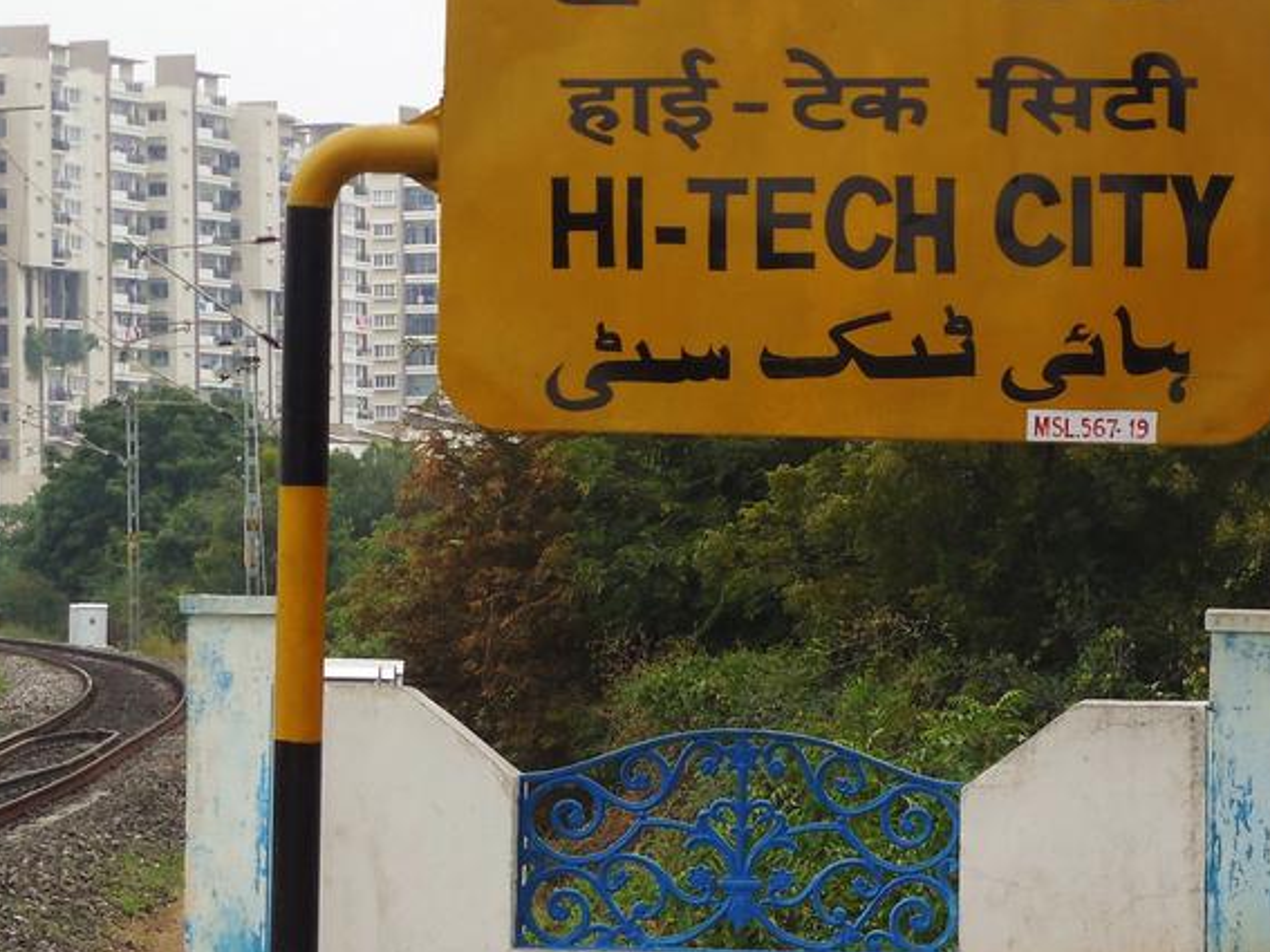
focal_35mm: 165
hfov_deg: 12.0
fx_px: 6052
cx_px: 858
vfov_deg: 9.0
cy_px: 428
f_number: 4.5
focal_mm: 14.1
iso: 125
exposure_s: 1/320
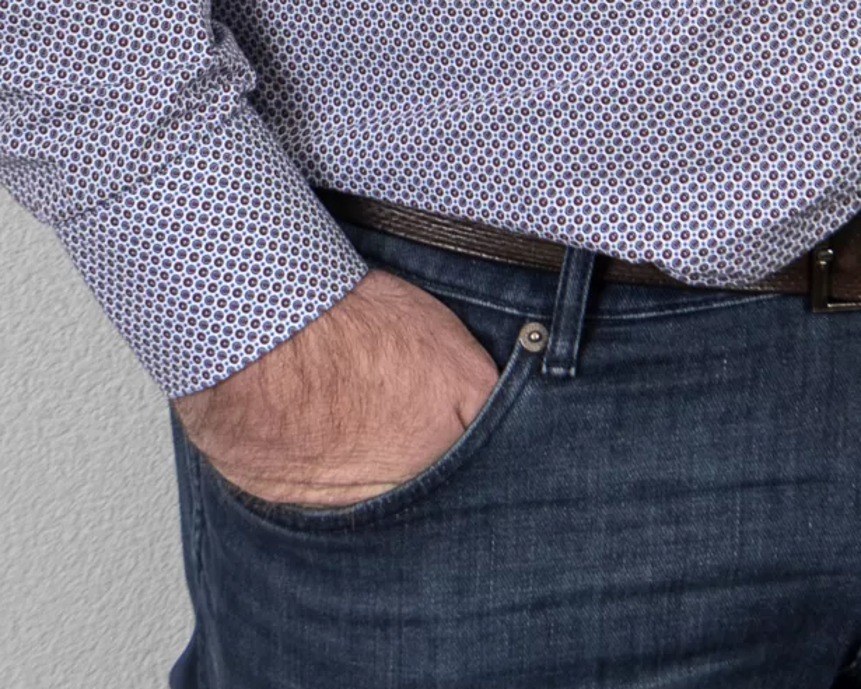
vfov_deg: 8.1
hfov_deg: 10.9
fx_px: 4485
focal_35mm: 176
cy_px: -931
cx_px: 680
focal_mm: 45
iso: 400
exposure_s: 1/125
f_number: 8
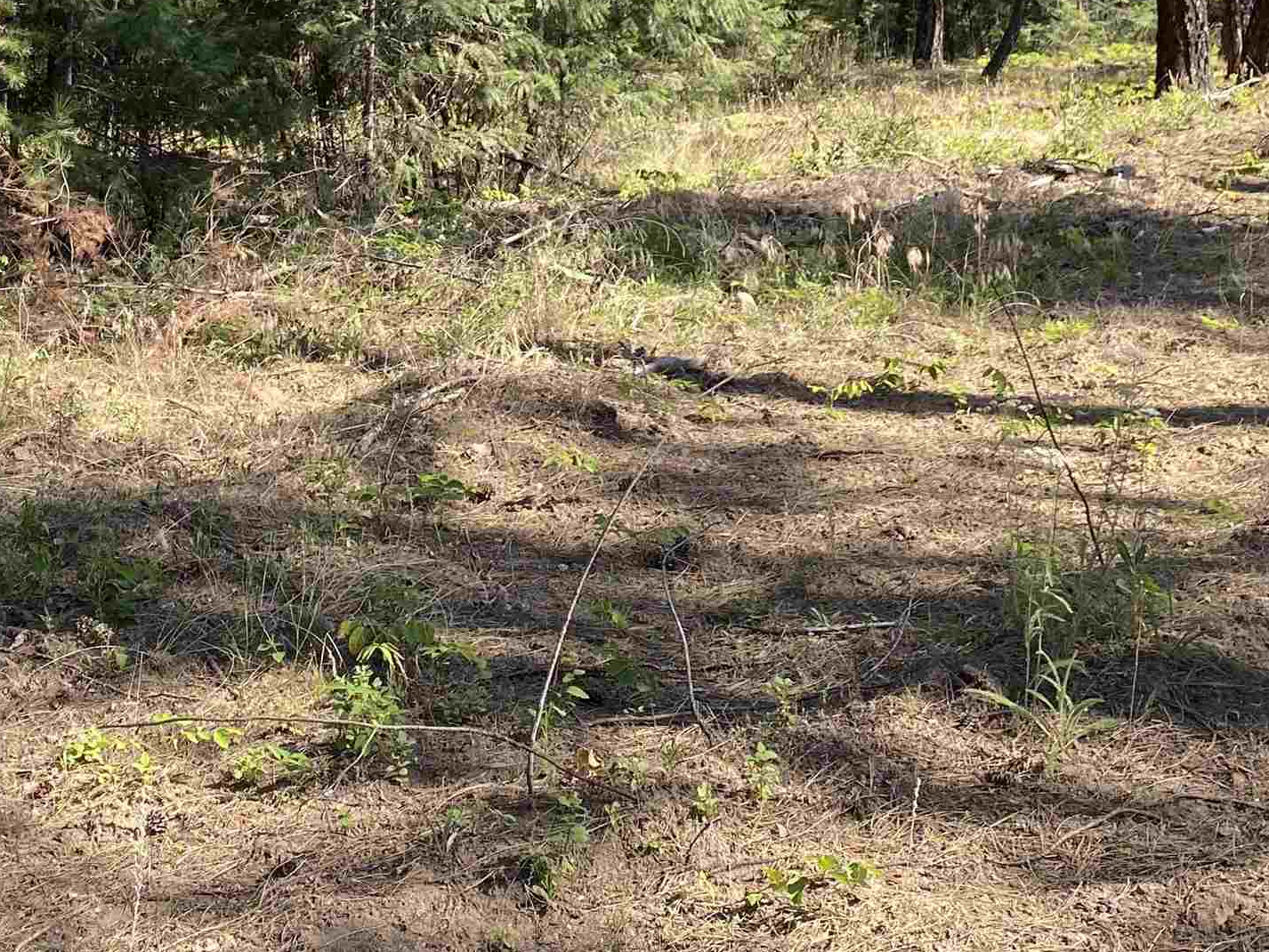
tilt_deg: -2.6
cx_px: 533
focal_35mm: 56
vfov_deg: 25.2
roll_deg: +0.0
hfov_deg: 34.3
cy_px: 73
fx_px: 2053
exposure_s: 1/604
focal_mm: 4.25
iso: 32
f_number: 1.8
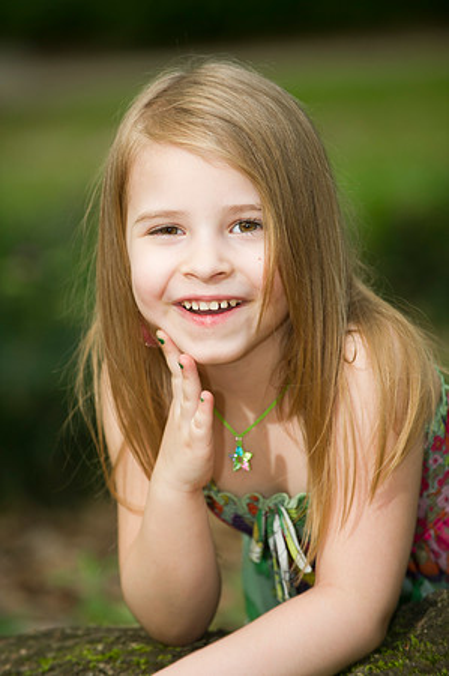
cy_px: 338
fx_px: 3281
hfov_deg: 7.8
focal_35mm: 175
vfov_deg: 11.8
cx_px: 224
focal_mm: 175
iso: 200
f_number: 3.5
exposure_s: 1/100
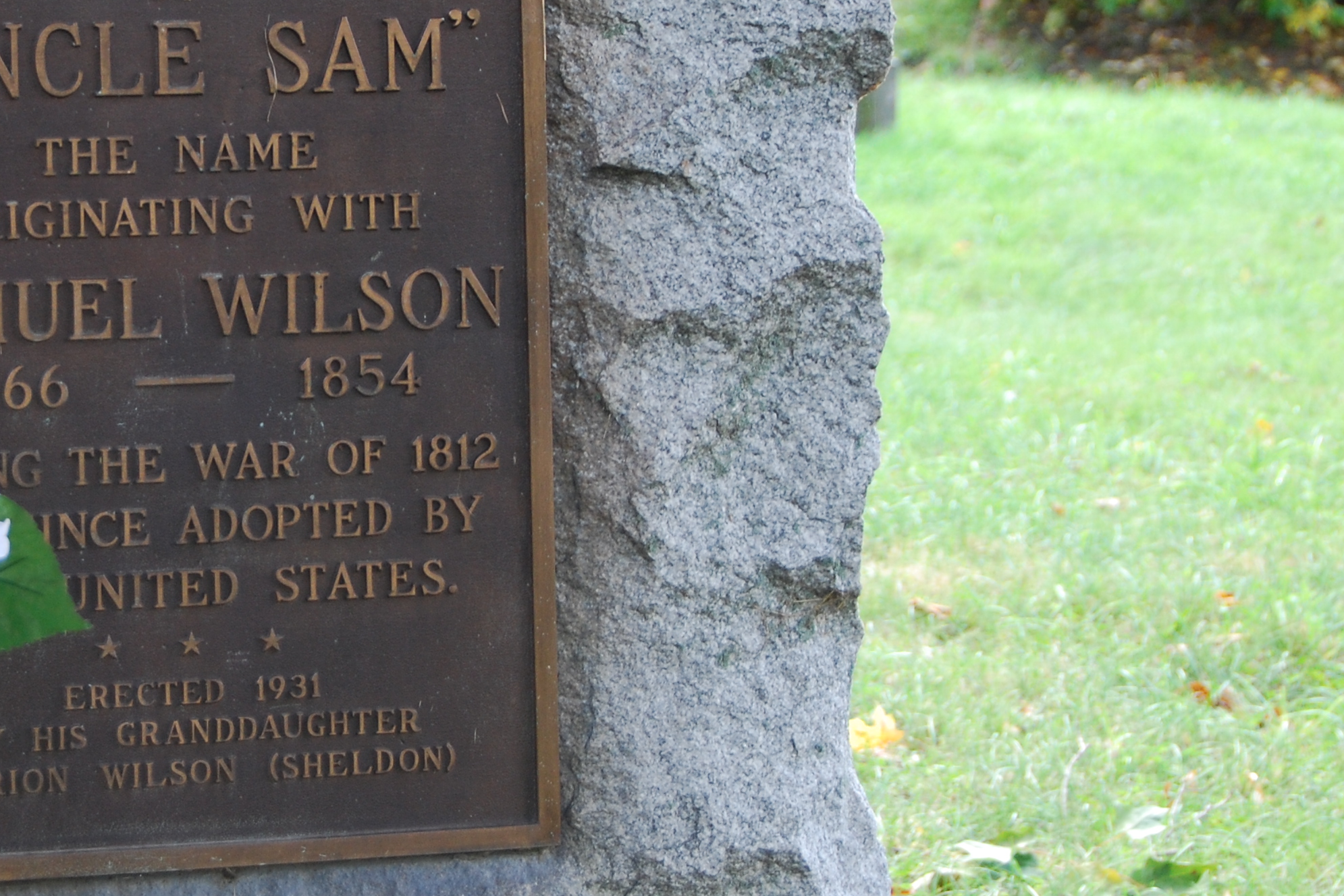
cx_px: 206
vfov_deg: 12.3
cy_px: 320
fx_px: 4143
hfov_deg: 18.2
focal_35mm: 111
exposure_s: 1/60
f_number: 5
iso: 280
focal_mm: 38
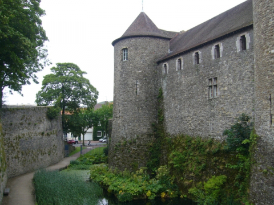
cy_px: 102
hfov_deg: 52.6
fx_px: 277
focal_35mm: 35
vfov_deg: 40.7
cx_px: 137
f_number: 5.6
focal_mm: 5.8
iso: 80
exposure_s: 1/80
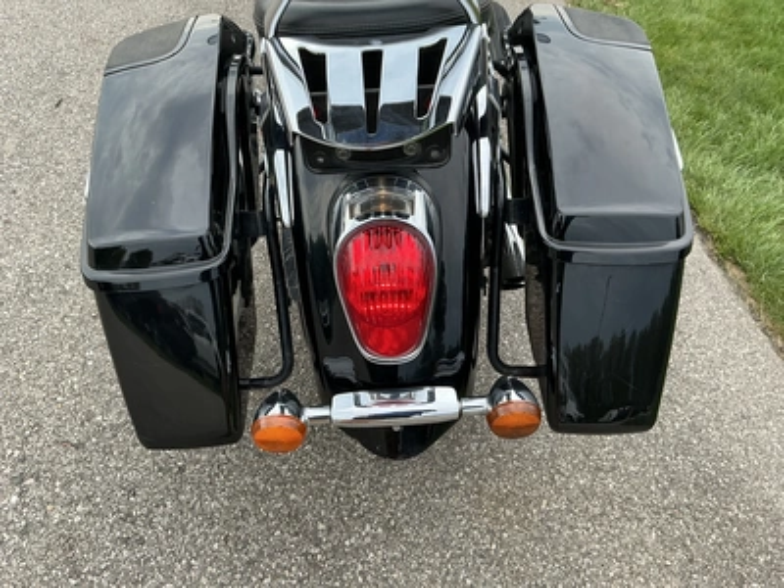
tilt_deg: -43.9
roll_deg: -12.1
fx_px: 634
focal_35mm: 28
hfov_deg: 63.4
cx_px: 392
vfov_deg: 49.7
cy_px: 294
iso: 20
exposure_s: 1/183
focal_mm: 3
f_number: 1.8
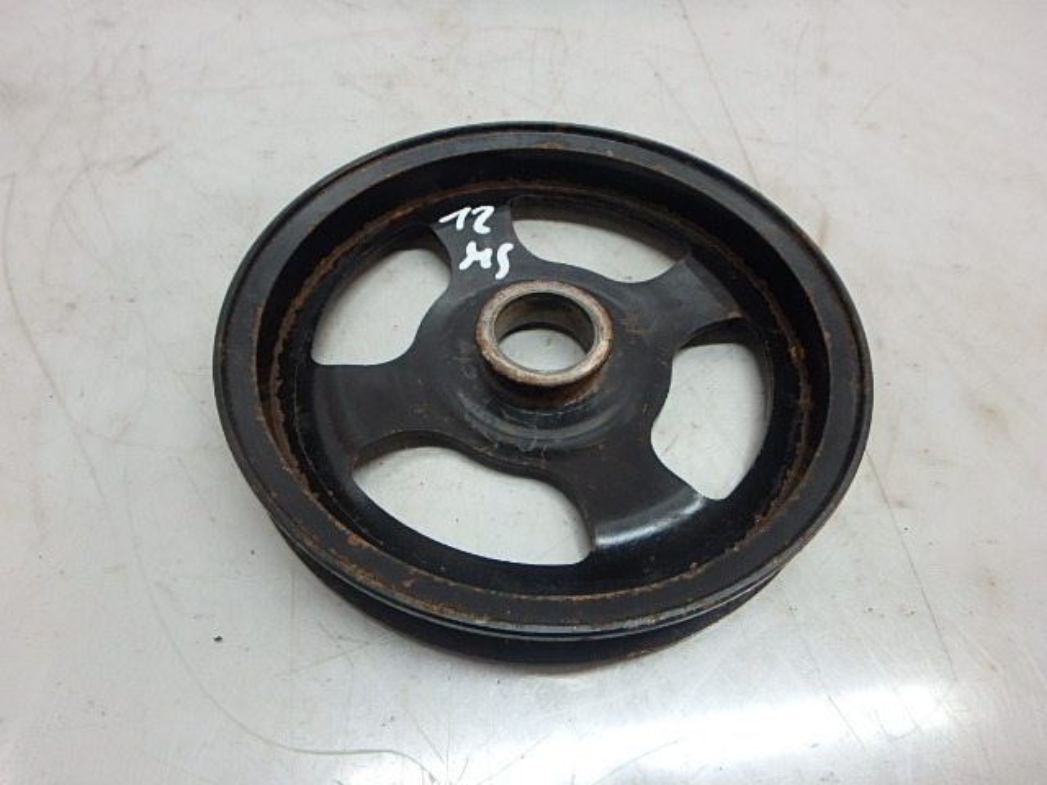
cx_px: 524
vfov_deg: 63.4
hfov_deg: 79.0
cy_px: 392
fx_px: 635
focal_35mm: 21
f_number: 3.5
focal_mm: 3.7
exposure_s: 1/30
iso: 200
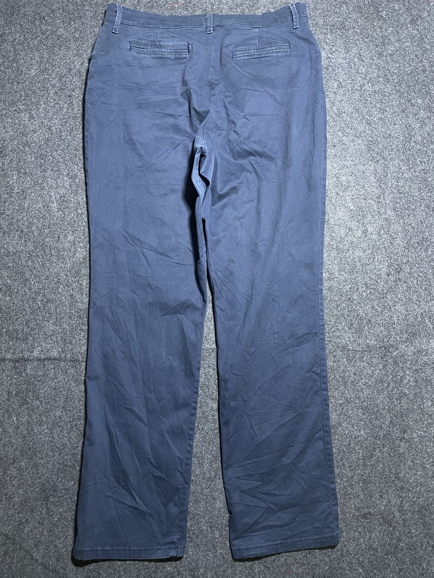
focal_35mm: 26
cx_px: 217
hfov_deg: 53.1
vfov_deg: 67.3
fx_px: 435
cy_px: 289
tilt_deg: -59.9
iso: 200
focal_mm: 4.2
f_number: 1.6
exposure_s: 1/50
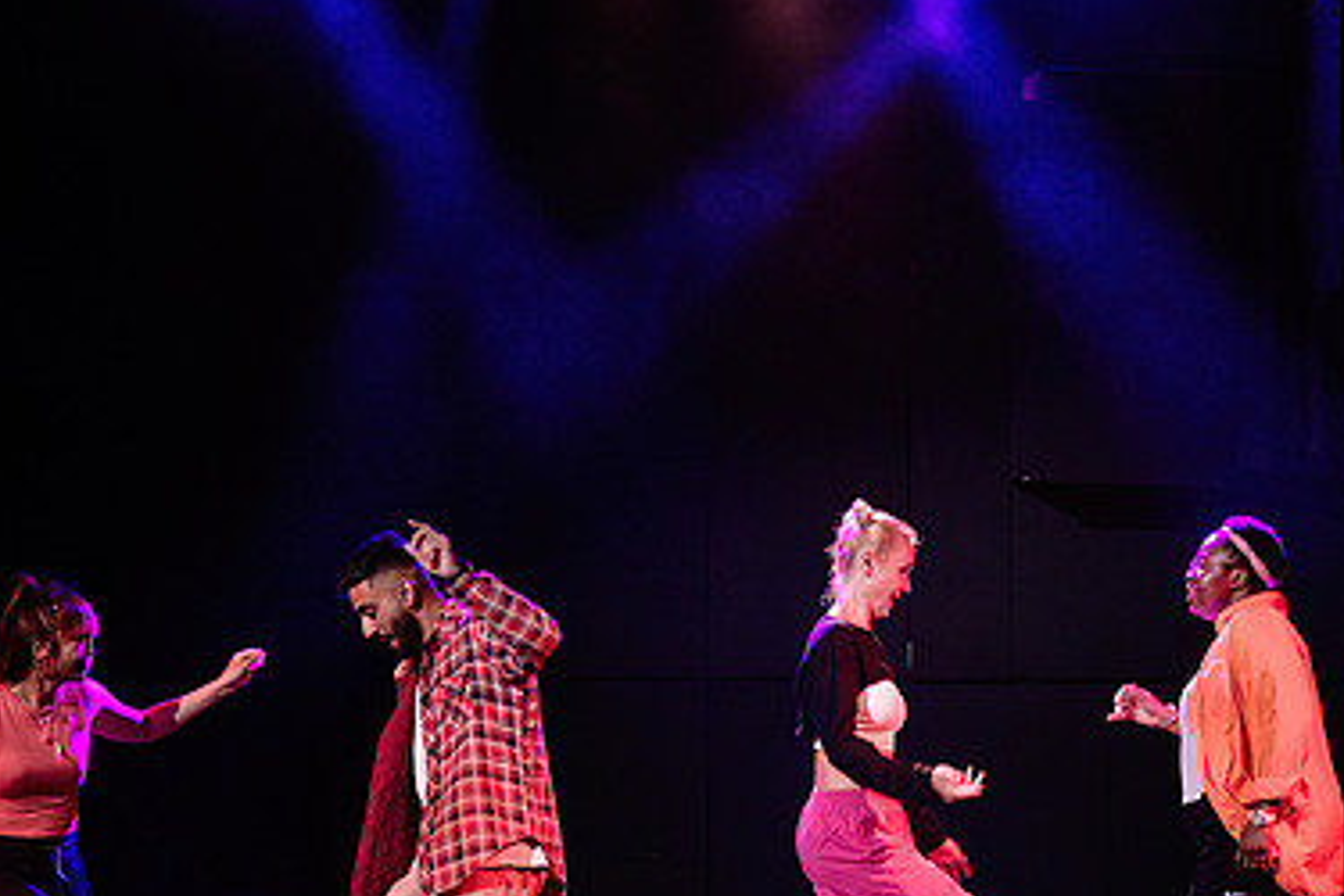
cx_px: 772
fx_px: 6122
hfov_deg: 12.5
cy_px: 741
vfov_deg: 8.4
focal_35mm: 164
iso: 1600
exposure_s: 1/160
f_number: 2.8
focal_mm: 98
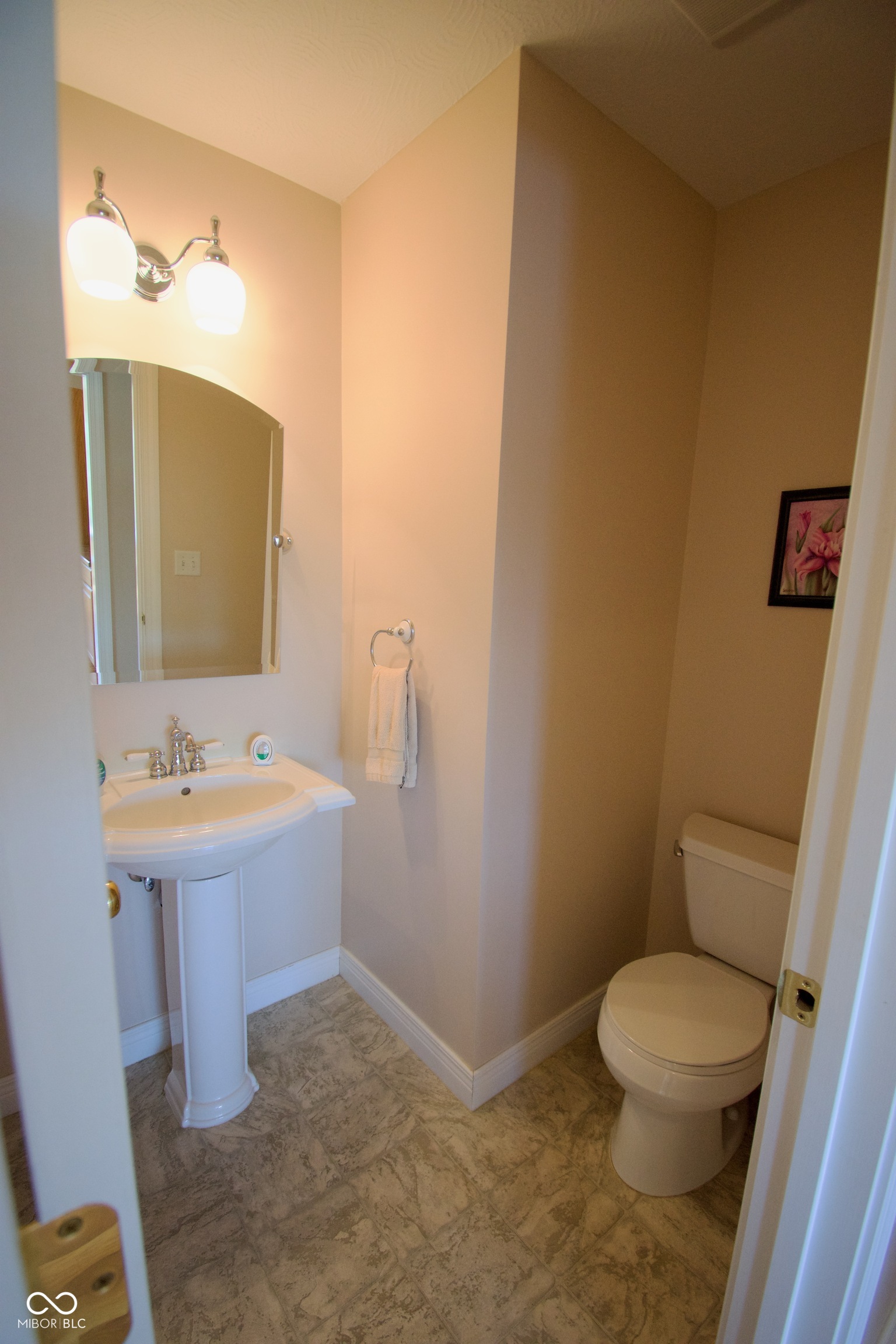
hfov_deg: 77.3
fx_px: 560
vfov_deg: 100.4
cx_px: 448
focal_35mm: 15
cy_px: 672
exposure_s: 1/200
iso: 800
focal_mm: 10
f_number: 4.5
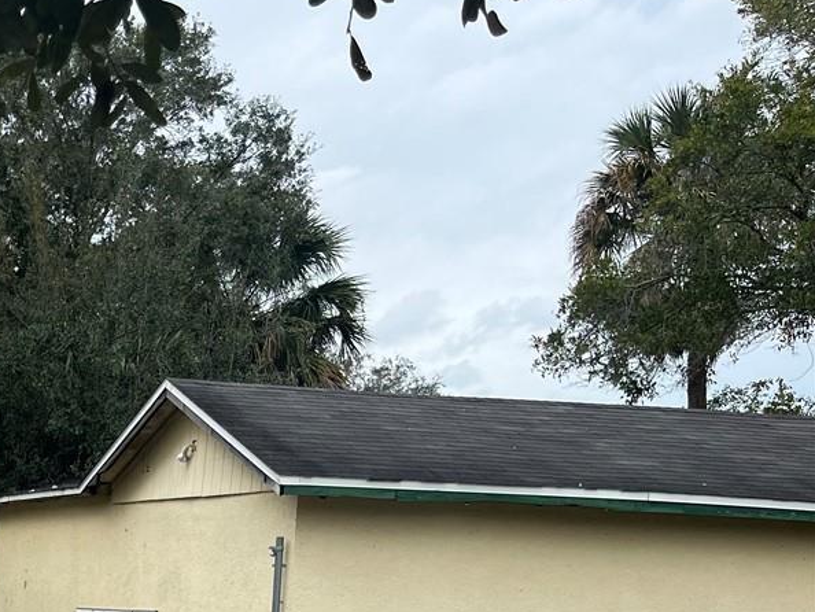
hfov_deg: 23.9
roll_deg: -2.9
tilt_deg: -5.6
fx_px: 1649
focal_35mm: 70
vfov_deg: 19.7
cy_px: 738
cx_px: -281
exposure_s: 1/1832
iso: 50
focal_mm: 5.1
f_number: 1.6
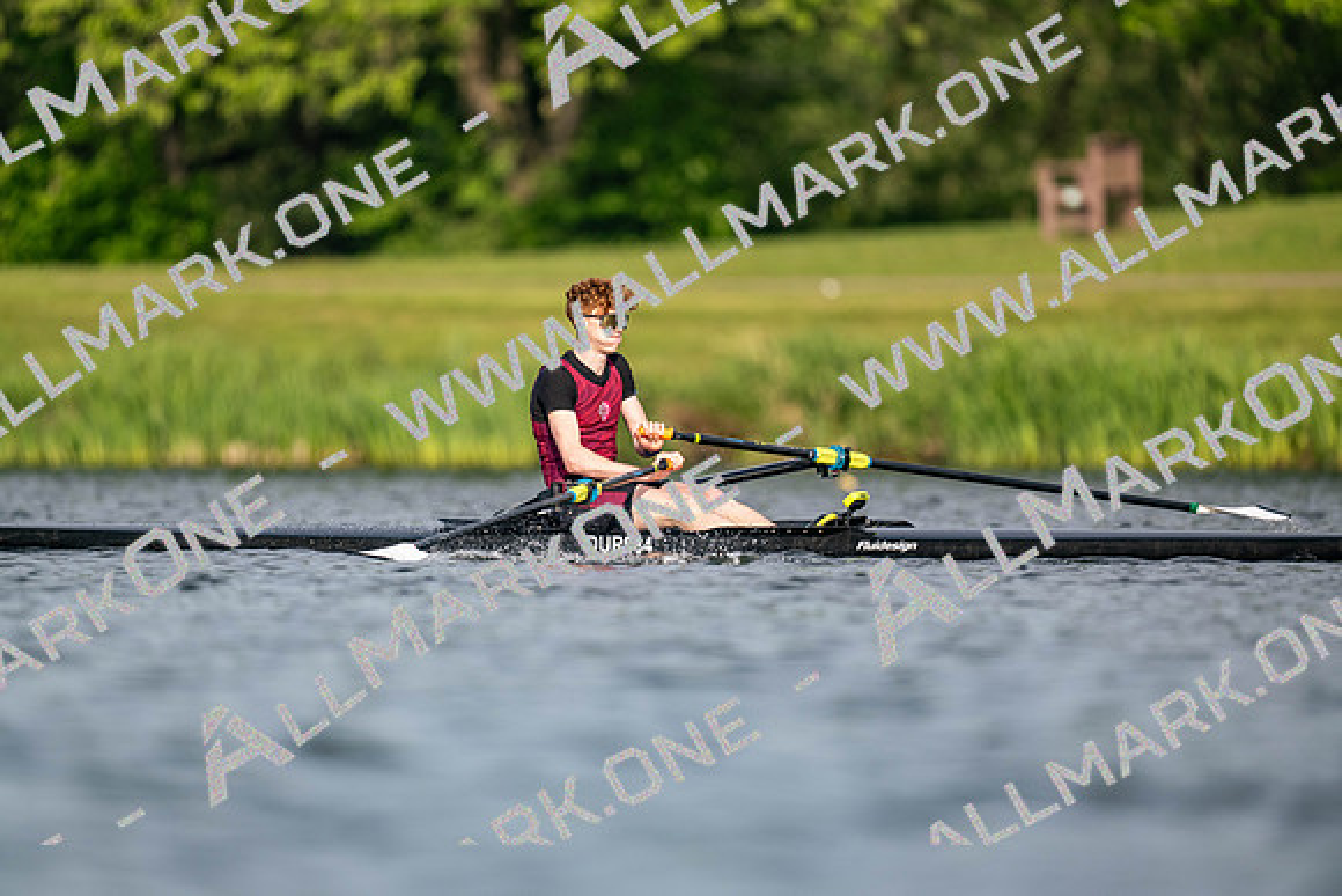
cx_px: 671
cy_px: 448
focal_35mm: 600
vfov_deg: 2.3
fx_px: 22371
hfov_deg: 3.4
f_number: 4
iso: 360
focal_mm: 600
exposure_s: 1/2500
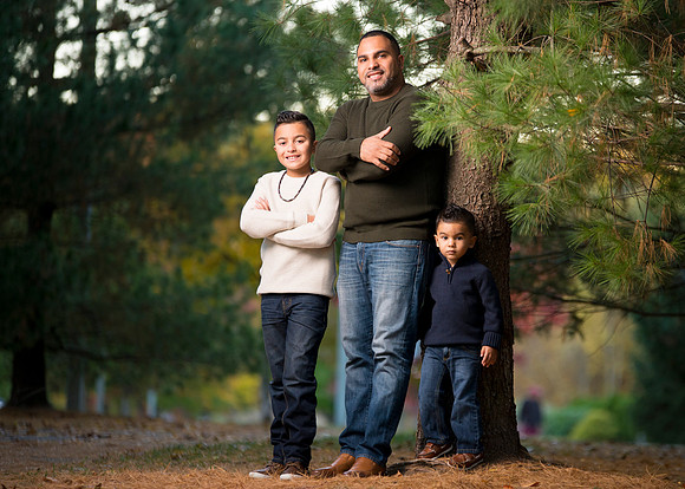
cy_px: 221
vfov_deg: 7.7
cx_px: 407
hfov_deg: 10.8
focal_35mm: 186
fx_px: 3619
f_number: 2.8
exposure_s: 1/400
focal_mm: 160
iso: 1000
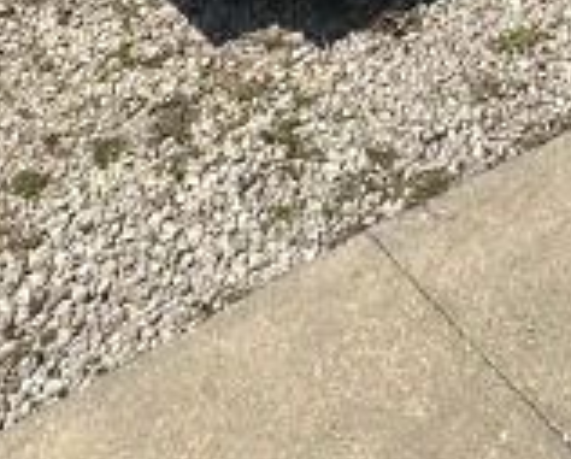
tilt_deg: -0.4
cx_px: 658
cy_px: -622
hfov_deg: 25.1
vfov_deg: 14.8
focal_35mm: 69
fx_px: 1168
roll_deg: +1.6
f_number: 2.2
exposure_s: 1/1435
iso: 40
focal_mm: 2.22
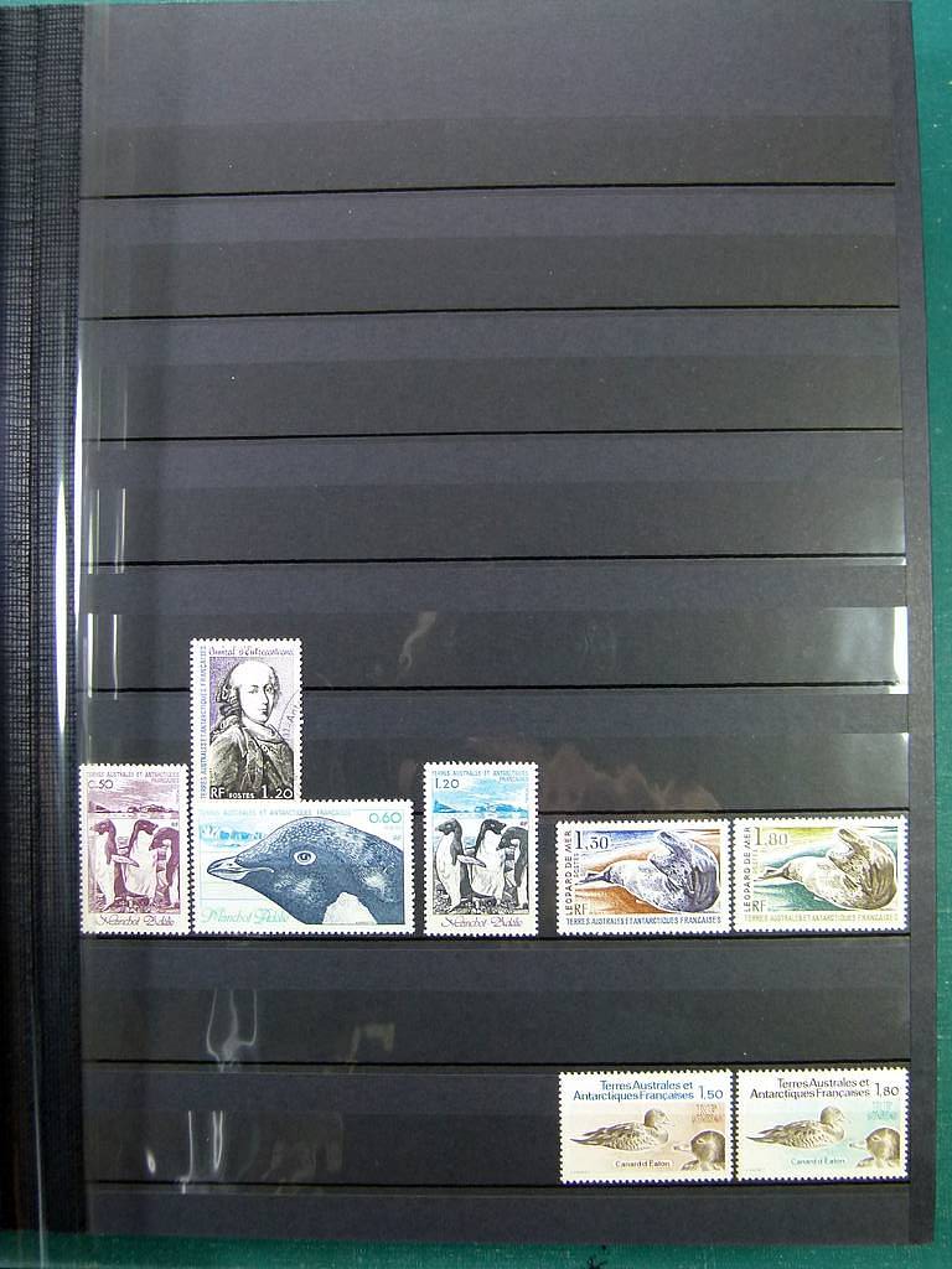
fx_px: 1137
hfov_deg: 45.4
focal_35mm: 31
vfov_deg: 58.4
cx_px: 476
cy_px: 634
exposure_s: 1/60
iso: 160
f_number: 3
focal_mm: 5.6
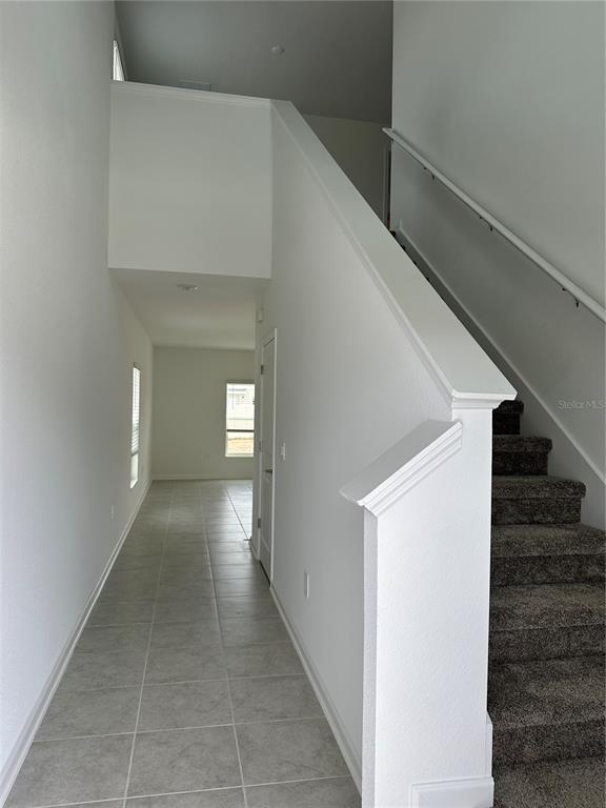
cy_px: 404
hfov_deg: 56.8
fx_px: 560
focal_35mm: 24
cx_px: 303
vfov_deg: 71.6
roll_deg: -1.7
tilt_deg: +0.2
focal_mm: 6.86
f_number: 1.78
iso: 80
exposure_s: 1/496
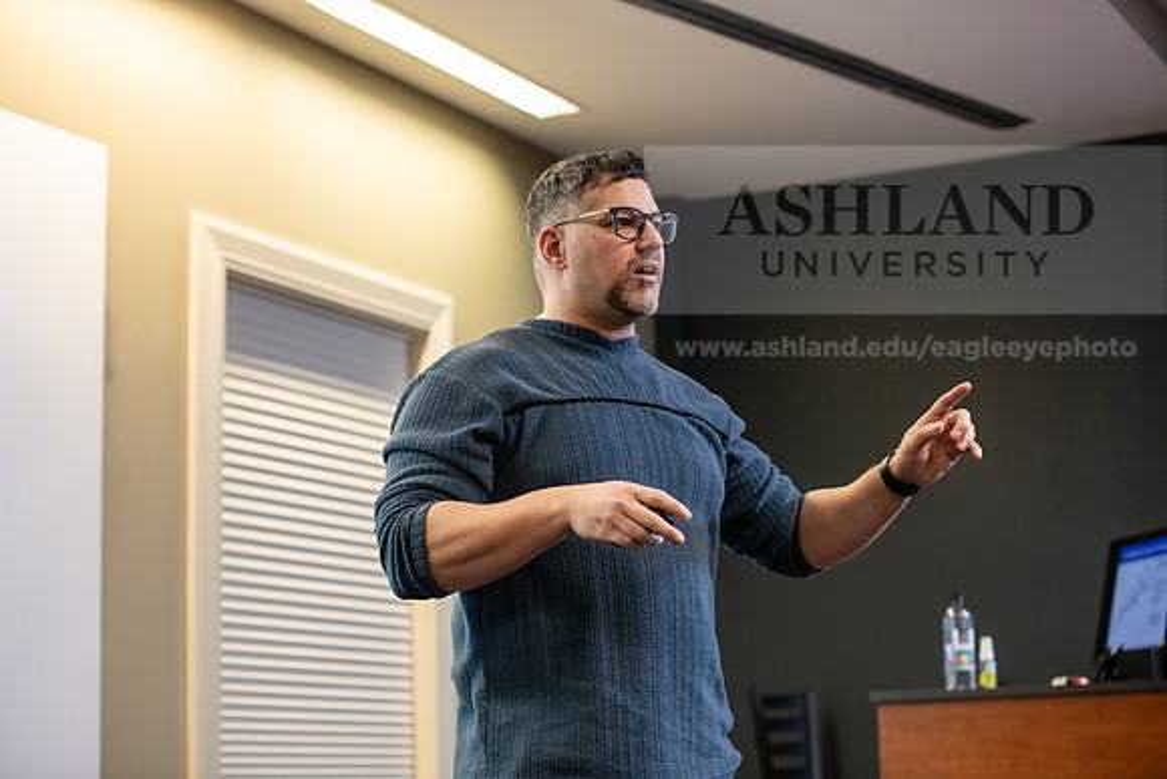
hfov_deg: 28.8
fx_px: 2270
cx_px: 584
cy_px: 390
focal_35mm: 70
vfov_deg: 19.5
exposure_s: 1/200
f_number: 3.2
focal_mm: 70
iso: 2500
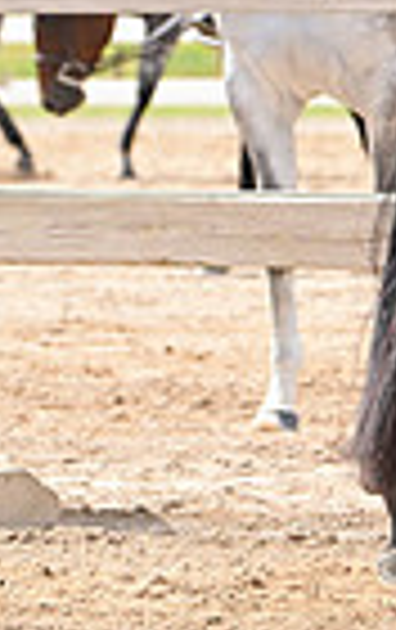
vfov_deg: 3.4
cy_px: -92
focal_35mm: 612
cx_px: 1040
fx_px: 10525
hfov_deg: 2.1
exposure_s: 1/1600
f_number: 5.6
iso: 800
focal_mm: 145
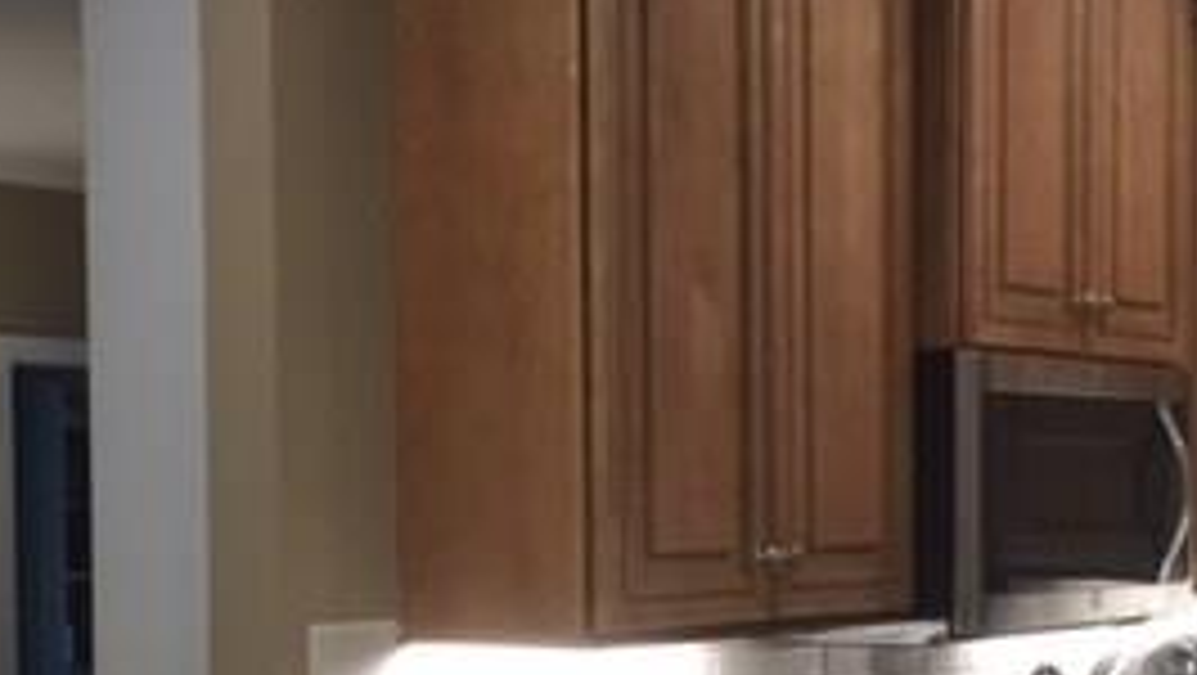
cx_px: 792
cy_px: 626
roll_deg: -0.5
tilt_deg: -1.9
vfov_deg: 15.7
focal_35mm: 76
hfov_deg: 27.7
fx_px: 2414
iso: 50
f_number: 2.2
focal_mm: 4.15
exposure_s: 1/15
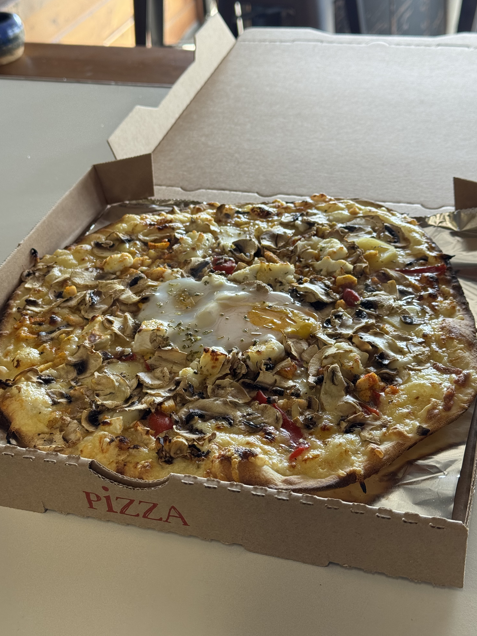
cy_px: 323
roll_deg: +4.7
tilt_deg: -34.5
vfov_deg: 38.9
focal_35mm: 49
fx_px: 900
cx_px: 238
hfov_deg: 29.7
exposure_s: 1/178
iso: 64
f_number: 1.78
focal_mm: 6.76
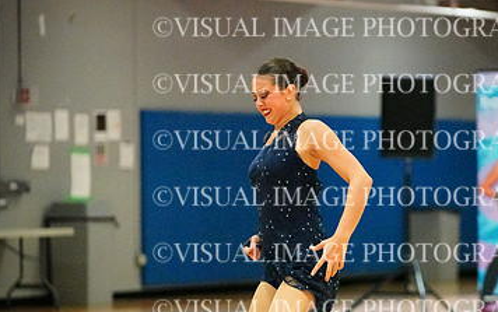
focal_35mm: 219
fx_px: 2974
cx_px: 355
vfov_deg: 6.0
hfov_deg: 9.6
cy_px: 225
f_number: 2.8
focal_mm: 132
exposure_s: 1/1600
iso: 25600
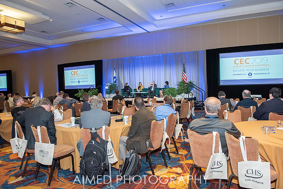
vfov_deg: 51.8
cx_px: 142
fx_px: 195
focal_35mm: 25
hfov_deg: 72.0
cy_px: 94
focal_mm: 24
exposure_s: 1/200
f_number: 4
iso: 1250
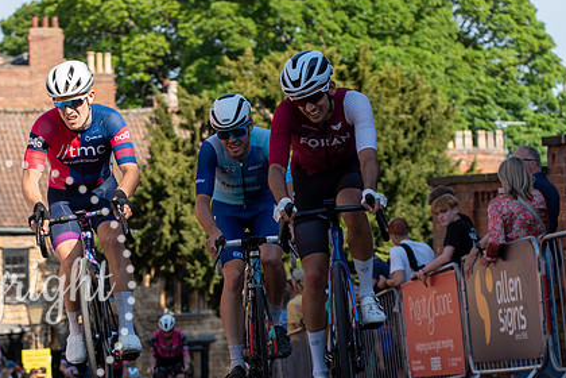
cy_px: 292
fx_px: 2217
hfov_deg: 14.5
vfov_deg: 9.7
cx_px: 123
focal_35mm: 141
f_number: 3.5
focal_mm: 73
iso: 100
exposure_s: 1/1000
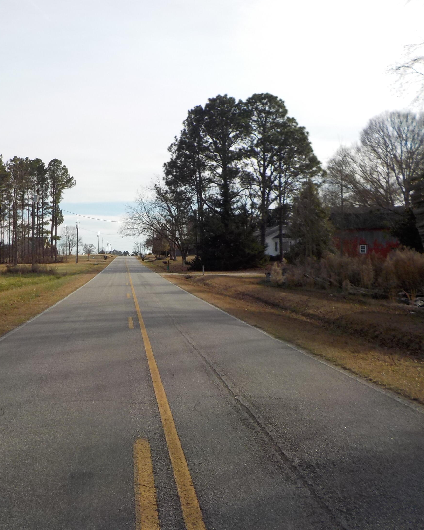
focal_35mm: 40
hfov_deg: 36.7
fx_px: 627
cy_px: 259
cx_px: 120
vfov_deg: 45.8
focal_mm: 4.1
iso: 125
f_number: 3.3
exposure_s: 1/1000
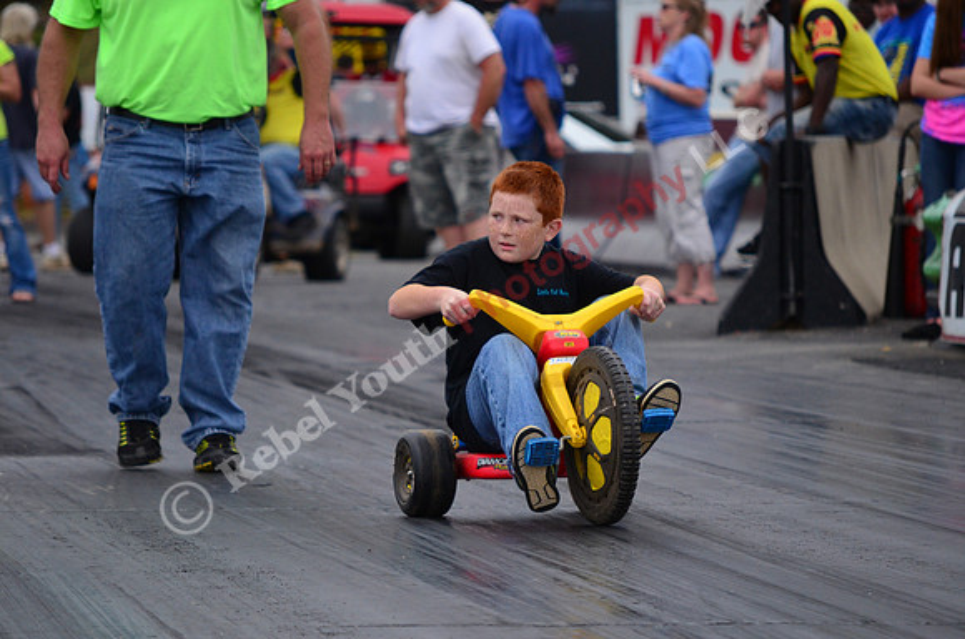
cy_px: 320
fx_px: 8024
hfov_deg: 6.9
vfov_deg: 4.6
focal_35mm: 300
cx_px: 482
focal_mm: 200
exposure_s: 1/2000
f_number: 5.6
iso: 1000
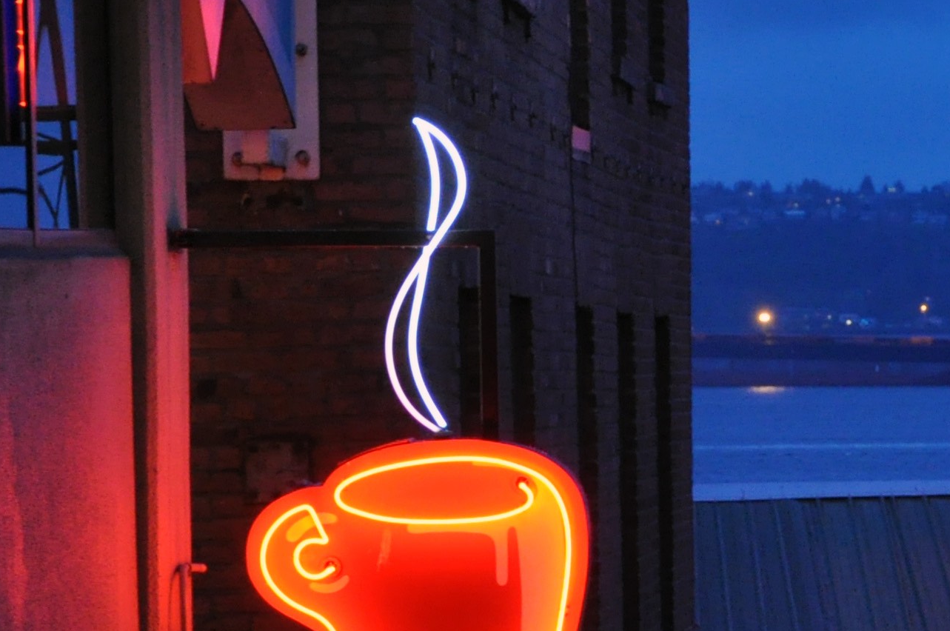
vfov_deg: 6.1
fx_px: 5948
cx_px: 1051
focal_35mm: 226
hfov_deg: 9.0
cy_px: 414
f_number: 4.8
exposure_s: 1/30
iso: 1000
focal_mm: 45
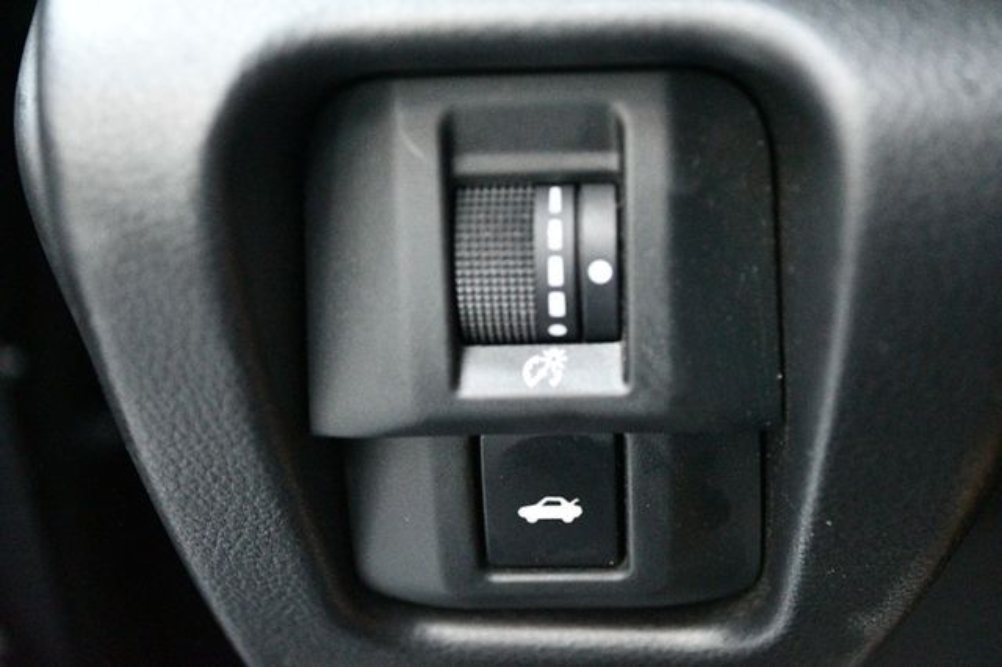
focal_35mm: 67
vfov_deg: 20.3
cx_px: 501
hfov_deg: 30.1
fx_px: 1864
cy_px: 334
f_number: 5.3
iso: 12800
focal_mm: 45
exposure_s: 1/40
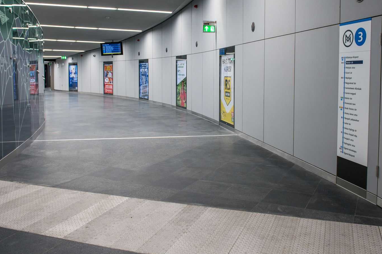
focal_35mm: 34
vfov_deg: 38.5
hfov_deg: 55.6
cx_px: 219
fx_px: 361
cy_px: 90
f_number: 4.5
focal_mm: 24
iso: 640
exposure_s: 1/80
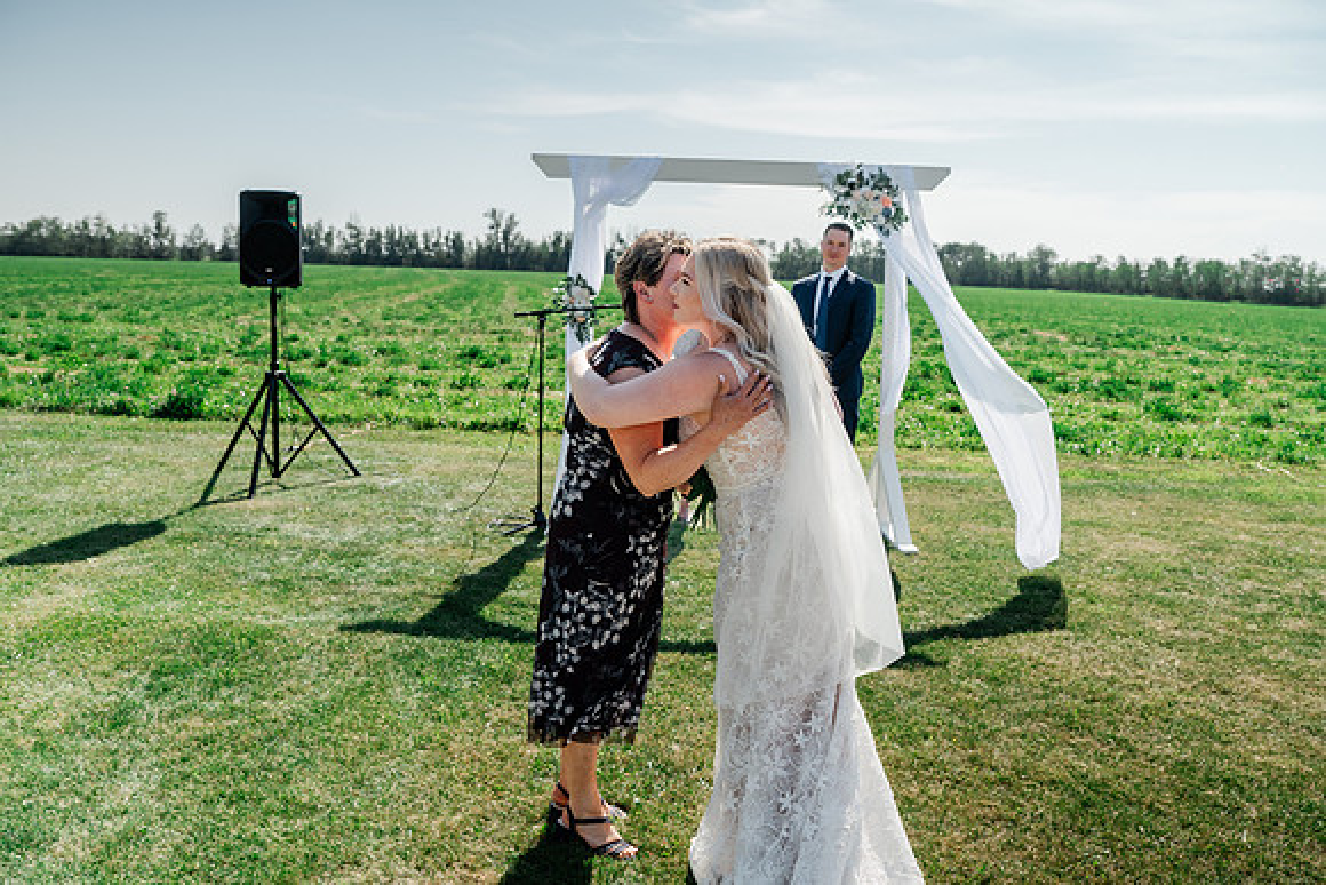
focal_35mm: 28
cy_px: 442
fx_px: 1032
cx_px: 663
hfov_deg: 65.5
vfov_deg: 46.4
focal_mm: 28
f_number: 4
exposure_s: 1/250
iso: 400
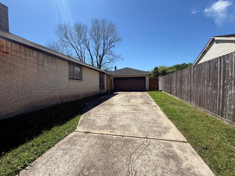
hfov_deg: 98.2
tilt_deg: -3.0
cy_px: 90
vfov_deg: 81.8
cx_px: 117
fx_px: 102
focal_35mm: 15
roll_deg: +0.8
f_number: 2.2
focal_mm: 2.22
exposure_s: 1/1901
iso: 50
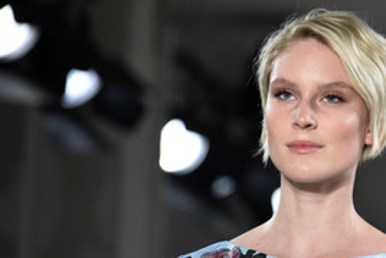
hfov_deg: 4.1
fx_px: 5407
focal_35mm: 504
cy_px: 182
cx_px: 315
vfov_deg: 2.7
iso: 4000
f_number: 5.6
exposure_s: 1/320
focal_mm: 300
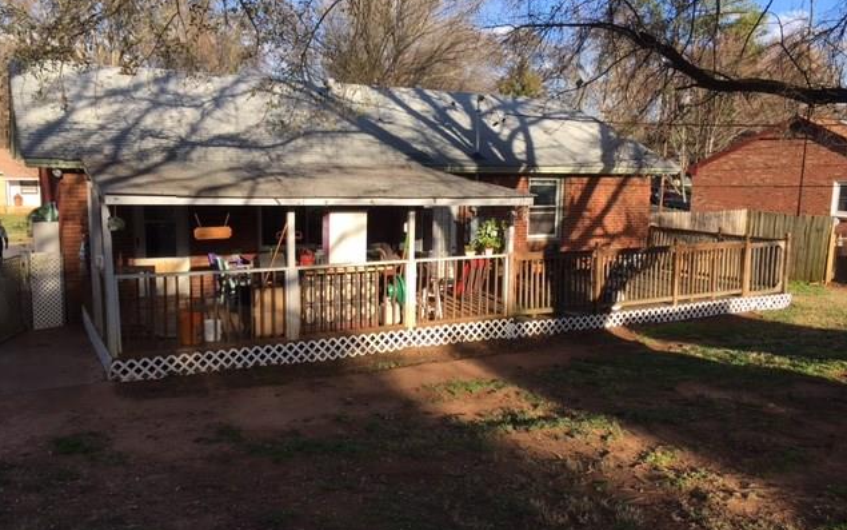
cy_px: 280
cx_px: 421
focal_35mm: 31
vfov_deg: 40.6
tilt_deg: -9.2
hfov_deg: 61.2
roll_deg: -1.6
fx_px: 716
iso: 25
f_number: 2.2
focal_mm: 4.15
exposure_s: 1/565
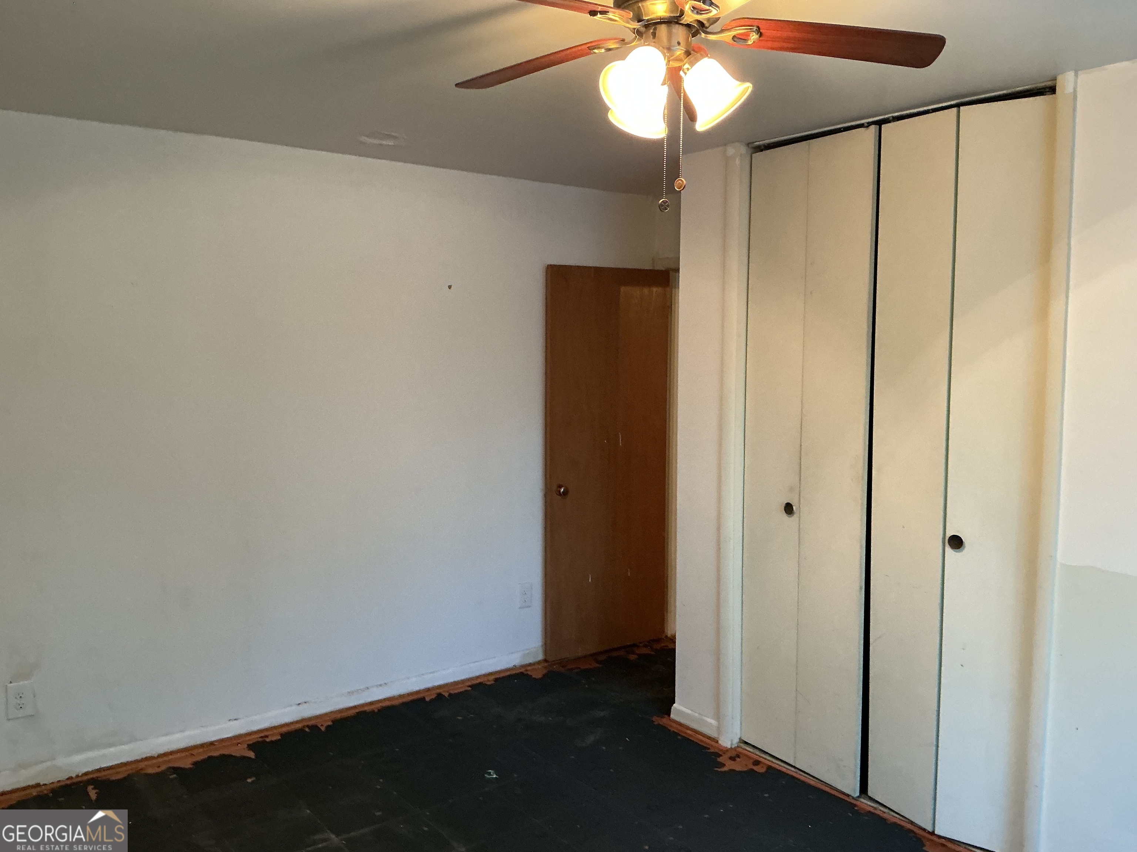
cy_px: 426
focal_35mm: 29
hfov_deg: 61.7
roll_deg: +0.4
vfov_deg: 48.2
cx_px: 568
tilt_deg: -6.5
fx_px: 953
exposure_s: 1/60
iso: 250
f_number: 1.8
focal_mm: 3
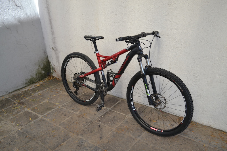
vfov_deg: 43.6
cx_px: 114
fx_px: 189
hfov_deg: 61.9
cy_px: 76
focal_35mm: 30
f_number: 3.8
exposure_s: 1/200
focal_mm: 20
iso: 100
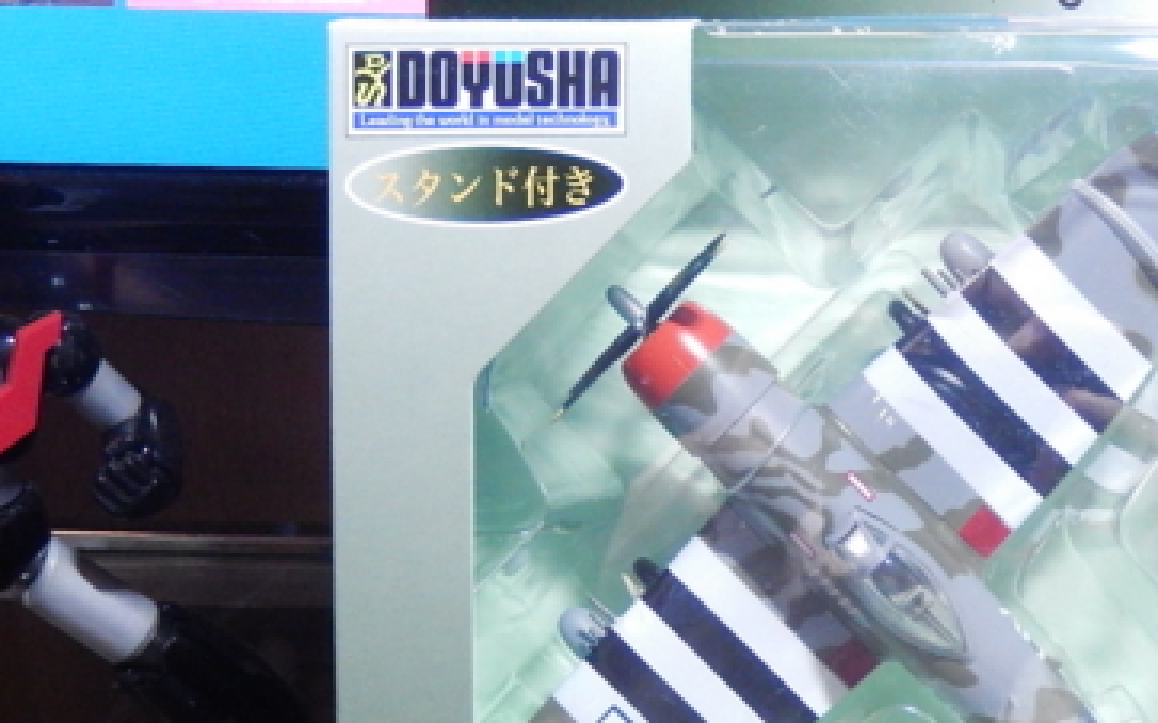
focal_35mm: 72
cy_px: 573
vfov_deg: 17.9
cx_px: 918
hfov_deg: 28.0
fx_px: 2272
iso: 800
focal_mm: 7.3
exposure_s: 1/6
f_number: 4.2
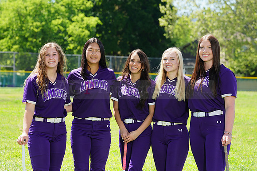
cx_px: 128
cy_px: 86
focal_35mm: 171
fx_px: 1220
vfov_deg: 8.0
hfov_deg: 12.0
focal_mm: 171
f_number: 9
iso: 200
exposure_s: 1/200
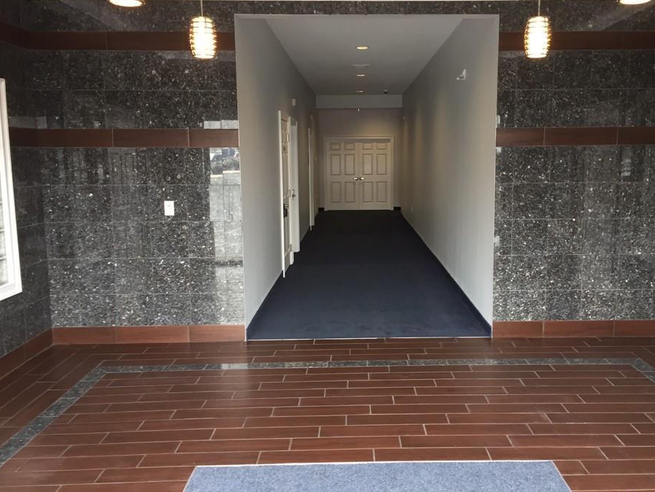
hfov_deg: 55.2
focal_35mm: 33
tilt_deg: -8.5
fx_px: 624
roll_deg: -1.0
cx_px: 368
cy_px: 244
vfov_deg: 42.9
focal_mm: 4.15
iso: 64
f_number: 2.2
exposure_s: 1/30
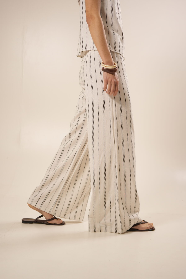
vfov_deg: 39.6
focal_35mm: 50
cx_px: 93
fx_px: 387
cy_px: 140
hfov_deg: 27.0
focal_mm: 50
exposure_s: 1/100
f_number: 2.8
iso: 500
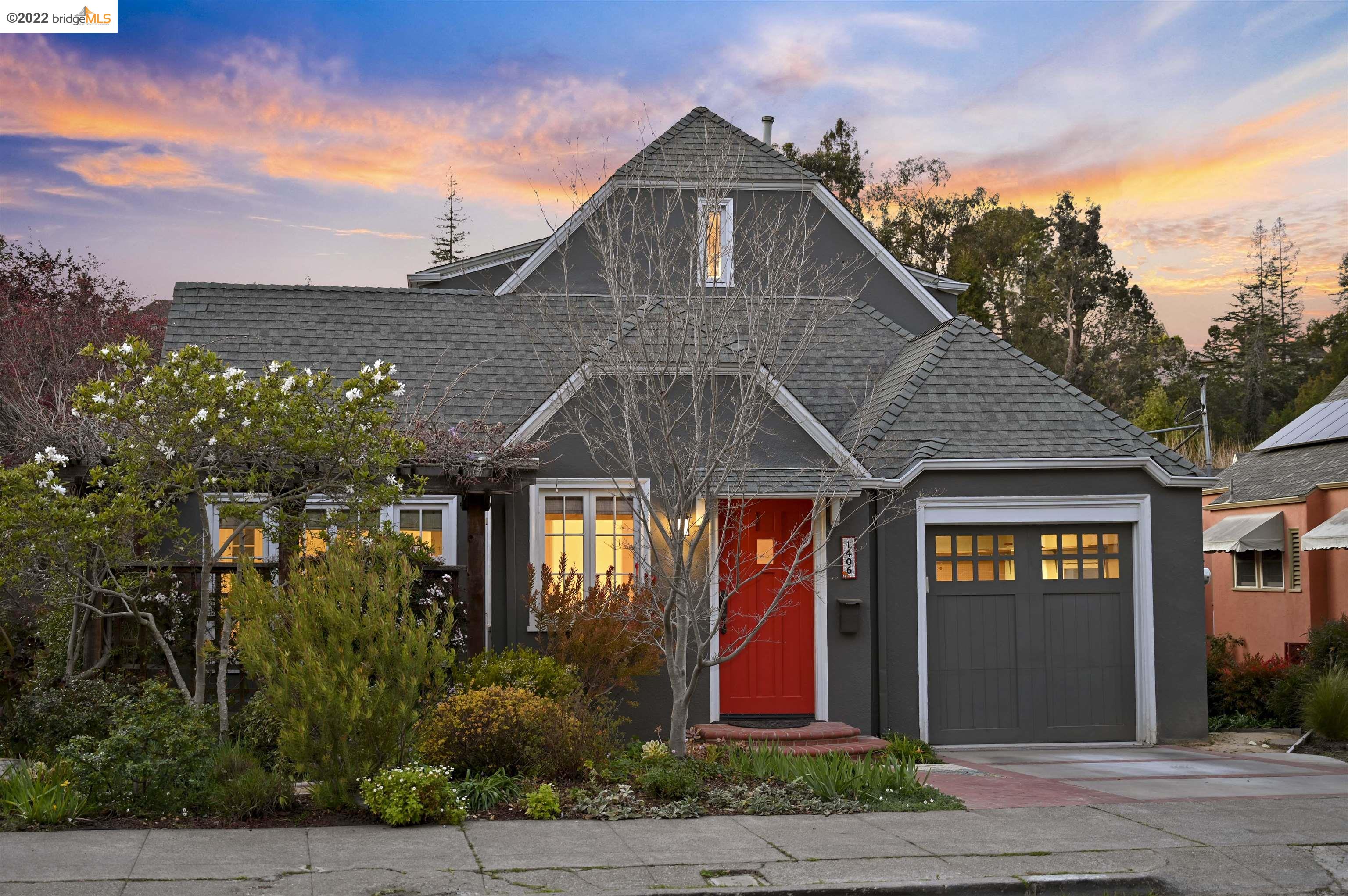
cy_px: 448
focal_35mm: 44
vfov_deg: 30.5
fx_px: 1646
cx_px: 674
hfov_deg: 44.5
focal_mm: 44
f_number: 4
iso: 50
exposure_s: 1/1.67
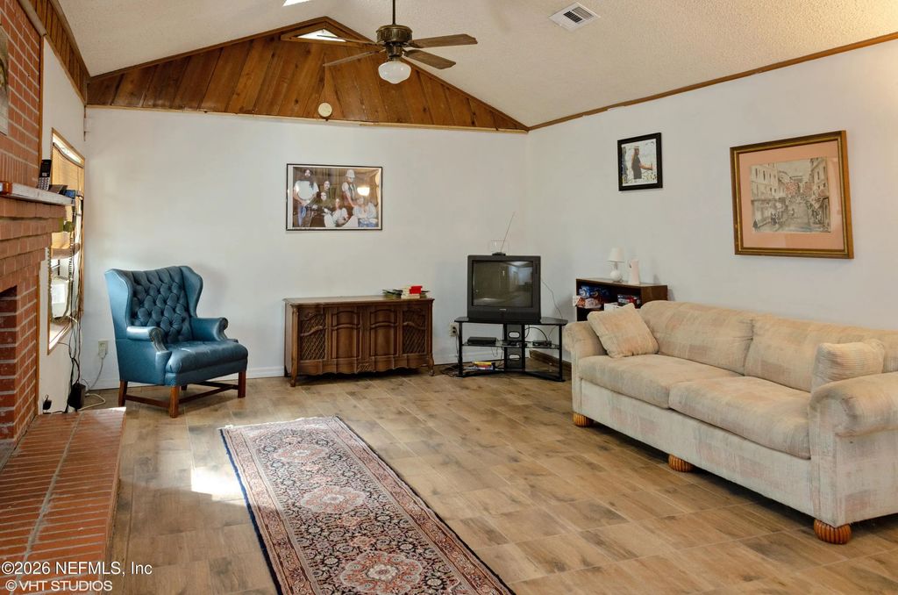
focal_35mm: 27
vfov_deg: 47.7
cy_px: 298
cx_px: 449
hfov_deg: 67.5
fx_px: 672
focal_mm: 18
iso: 640
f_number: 9
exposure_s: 1/2.5
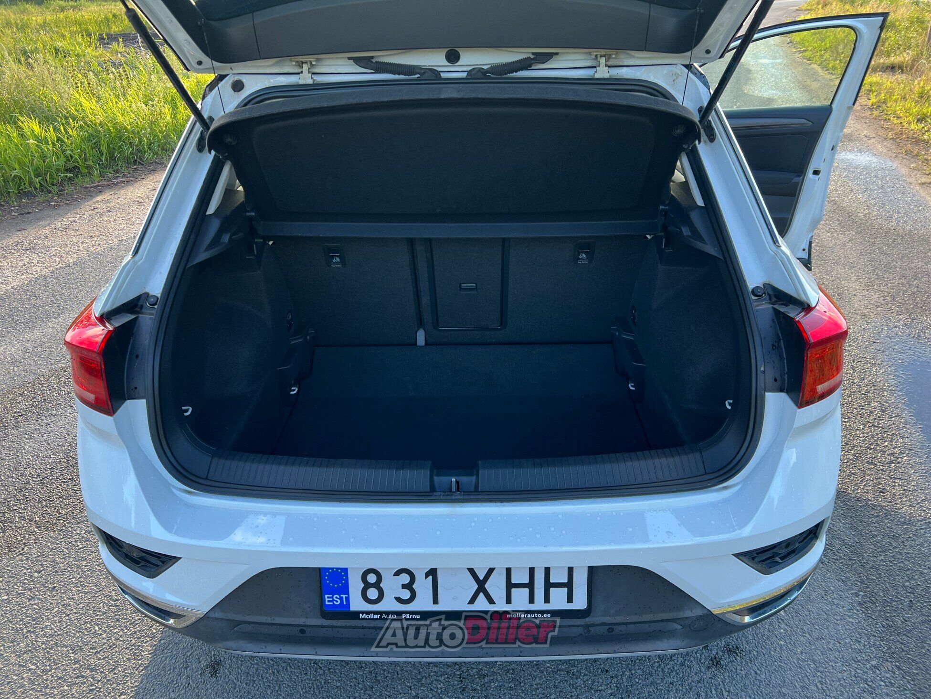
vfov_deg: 53.1
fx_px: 699
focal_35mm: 26
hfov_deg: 67.3
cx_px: 466
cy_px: 350
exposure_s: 1/186
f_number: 1.5
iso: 40
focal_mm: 5.7
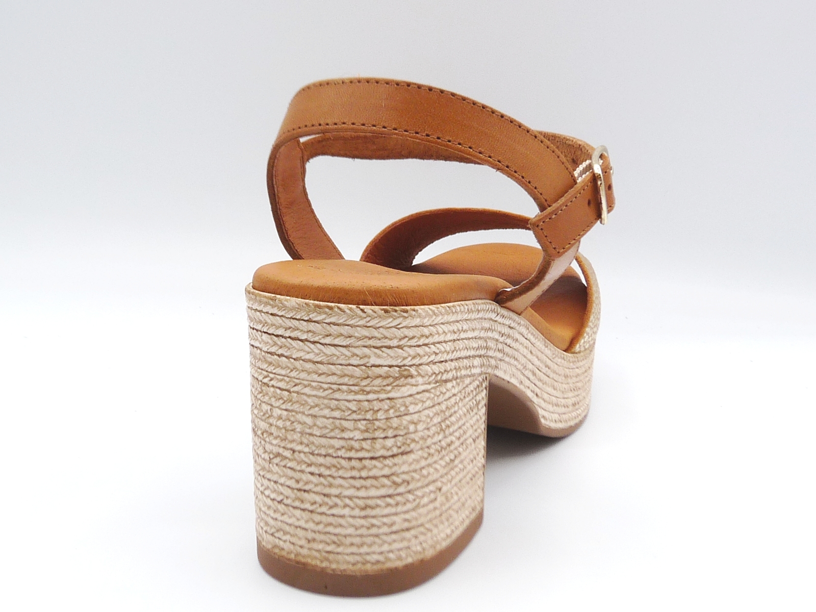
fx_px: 1179
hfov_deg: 38.2
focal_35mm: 50
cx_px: 408
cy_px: 306
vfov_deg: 29.1
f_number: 4
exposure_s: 1/160
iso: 100
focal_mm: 5.1
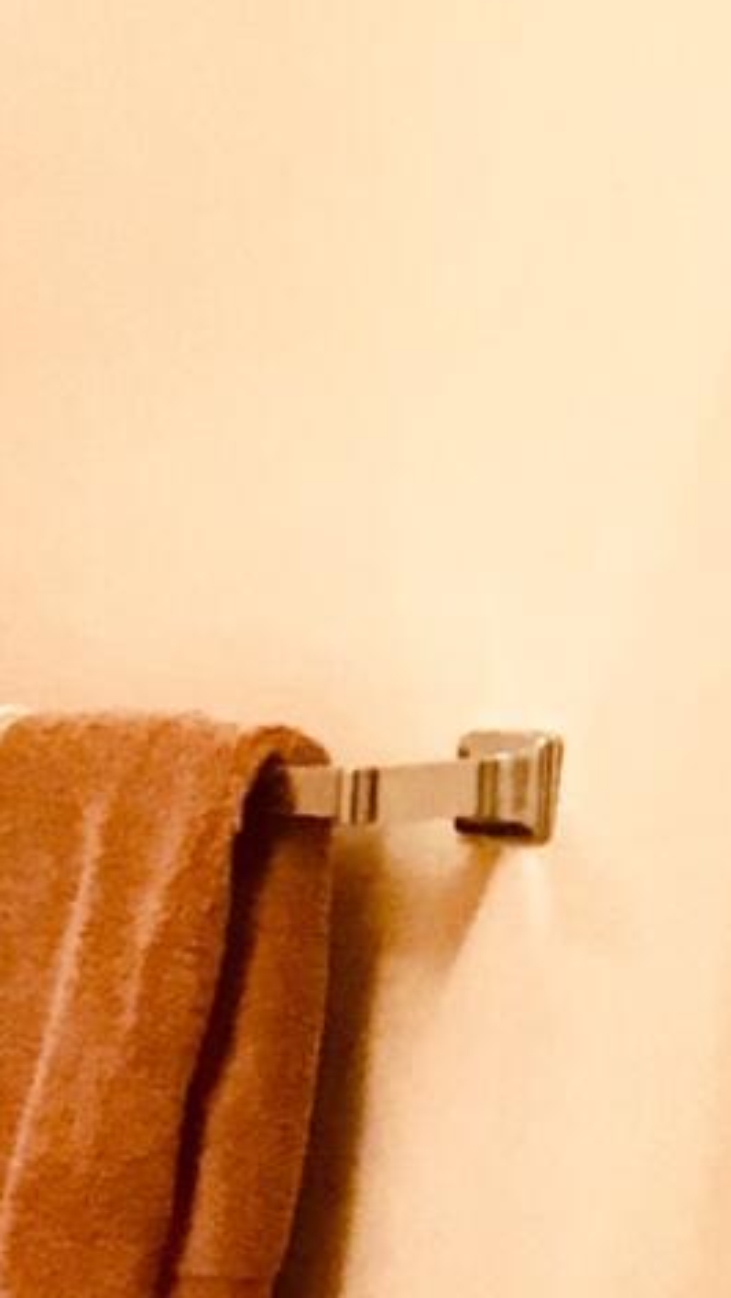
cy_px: 2178
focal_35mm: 143
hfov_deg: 8.1
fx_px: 4921
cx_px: -715
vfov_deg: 13.7
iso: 80
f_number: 2.4
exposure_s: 1/30
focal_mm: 3.3
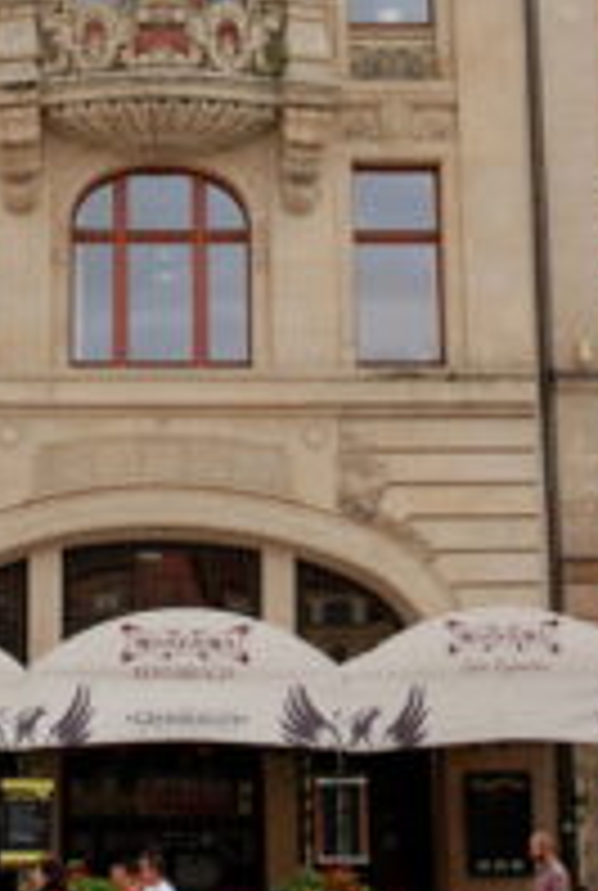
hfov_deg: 13.4
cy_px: 104
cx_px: 196
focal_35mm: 102
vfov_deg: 19.6
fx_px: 2535
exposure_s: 1/100
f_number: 5
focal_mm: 27
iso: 100
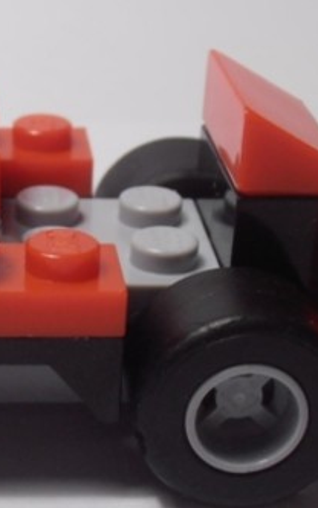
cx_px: 11
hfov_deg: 12.2
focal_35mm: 106
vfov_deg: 19.6
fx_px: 1470
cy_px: 317
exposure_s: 1/50
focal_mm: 6.61
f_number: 3.9
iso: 80
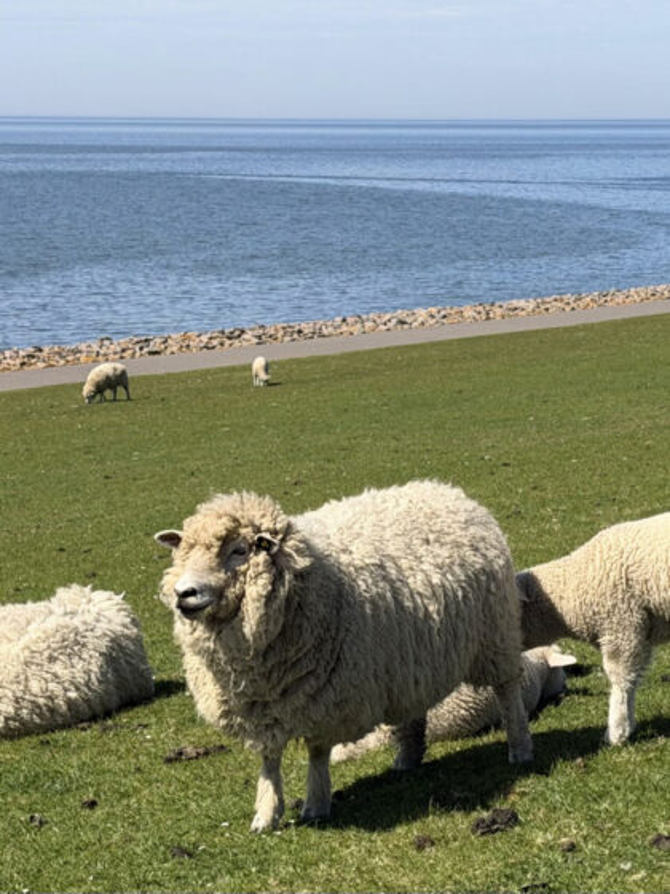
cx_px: 335
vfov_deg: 39.7
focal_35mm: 48
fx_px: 1239
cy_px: 447
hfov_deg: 30.3
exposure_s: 1/4878
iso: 64
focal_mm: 6.76
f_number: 1.78
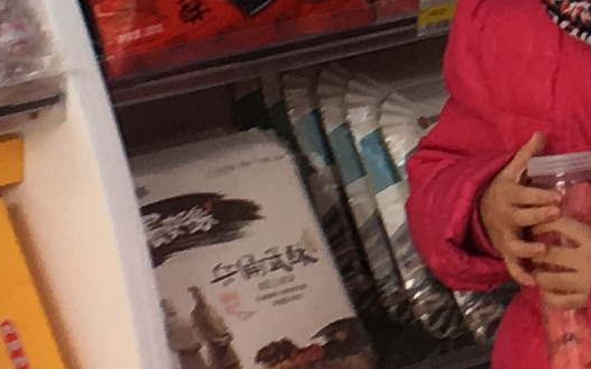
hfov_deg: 8.7
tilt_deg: -7.3
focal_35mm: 236
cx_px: 872
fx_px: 3801
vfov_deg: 5.5
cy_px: -65
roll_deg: +0.0
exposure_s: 1/100
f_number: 2.2
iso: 32
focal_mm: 4.15
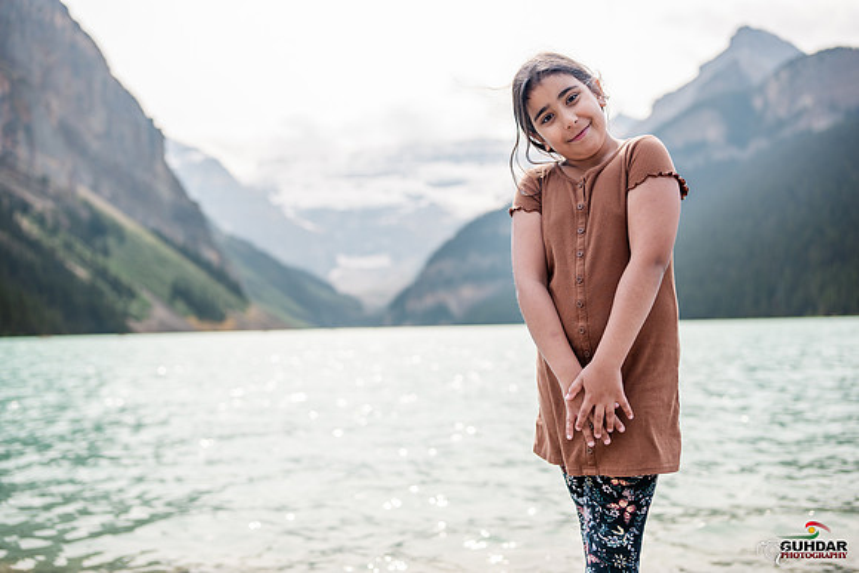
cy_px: 286
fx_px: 835
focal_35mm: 35
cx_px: 430
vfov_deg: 37.9
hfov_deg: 54.4
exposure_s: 1/4000
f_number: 2
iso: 200
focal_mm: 35
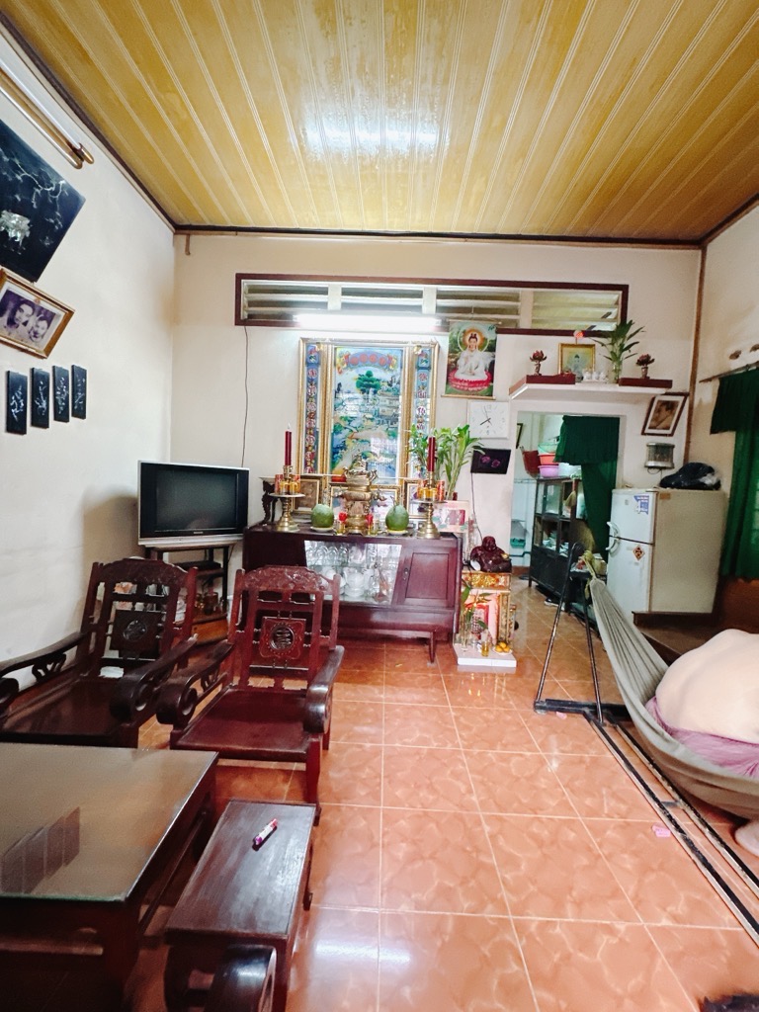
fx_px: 409
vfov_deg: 102.1
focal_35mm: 14
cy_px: 506
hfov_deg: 85.7
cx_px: 380
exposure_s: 1/50
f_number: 2.2
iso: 1000
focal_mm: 2.22
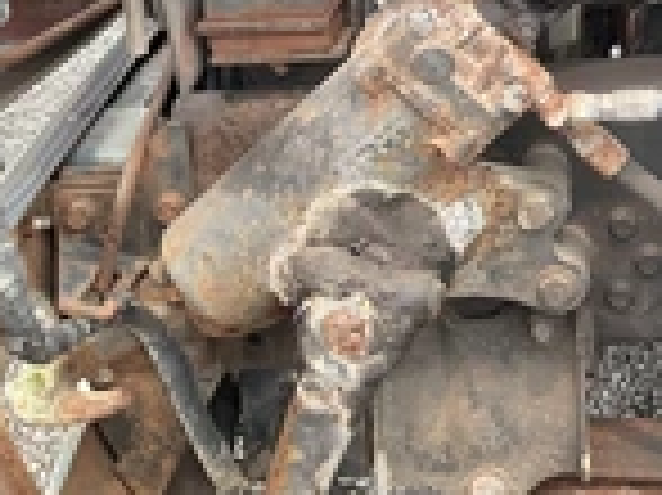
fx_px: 1510
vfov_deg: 17.6
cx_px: 829
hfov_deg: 22.5
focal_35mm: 79
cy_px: -122
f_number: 1.8
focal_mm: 3
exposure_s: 1/201
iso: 20
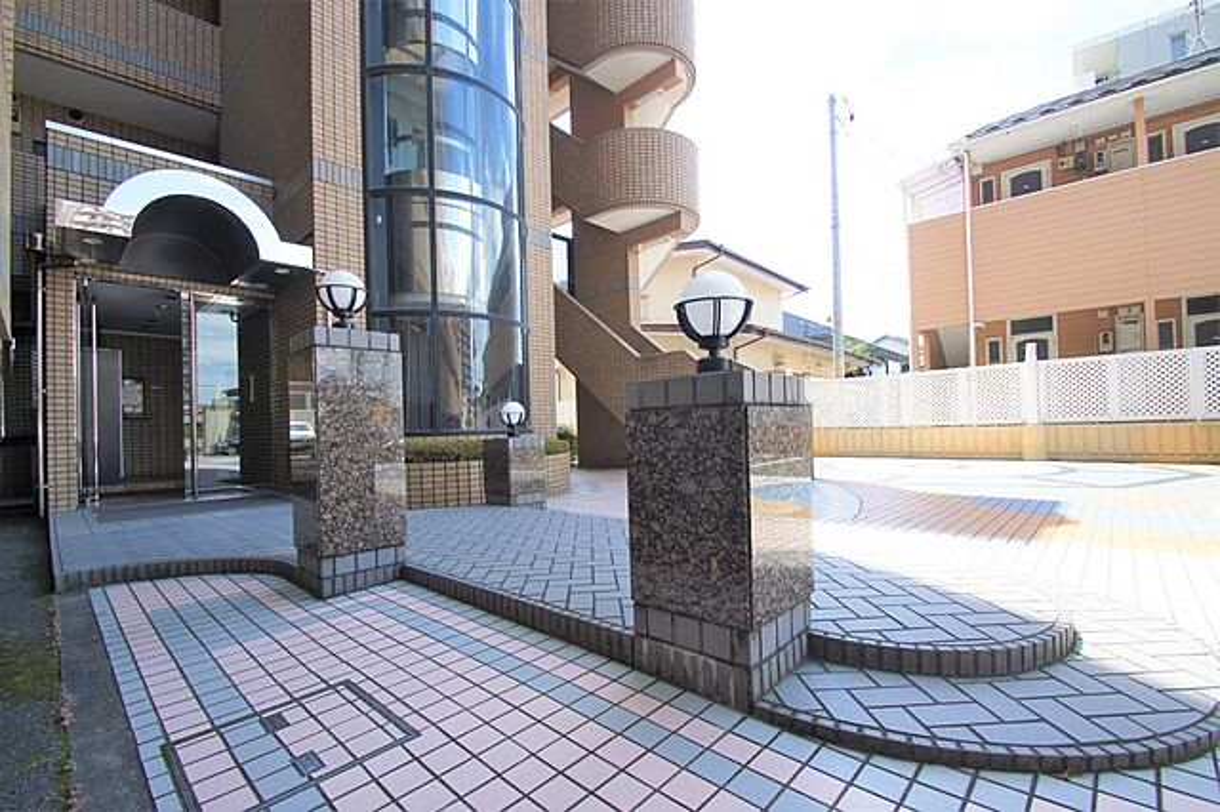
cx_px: 610
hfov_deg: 100.4
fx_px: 508
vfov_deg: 77.3
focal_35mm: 15
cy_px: 406
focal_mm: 10
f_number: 5.6
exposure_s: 1/80
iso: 100
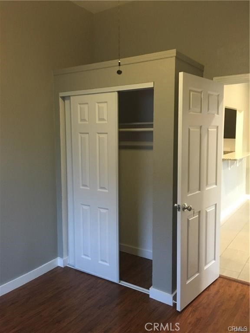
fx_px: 279
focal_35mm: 29
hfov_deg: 48.2
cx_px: 125
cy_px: 166
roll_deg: -0.4
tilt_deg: -1.2
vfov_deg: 61.7
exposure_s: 1/15
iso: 200
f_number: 2.2
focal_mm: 4.15
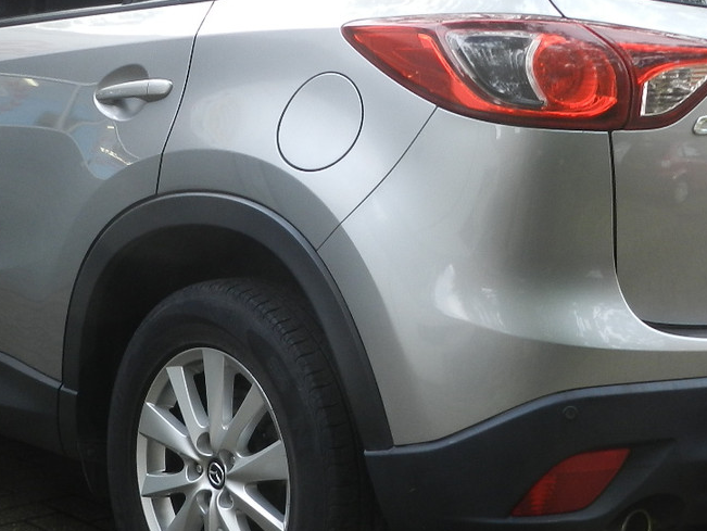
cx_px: 323
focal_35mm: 84
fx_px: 1717
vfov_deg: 17.6
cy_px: 280
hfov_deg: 23.3
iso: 160
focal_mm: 6.7
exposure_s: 1/50
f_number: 4
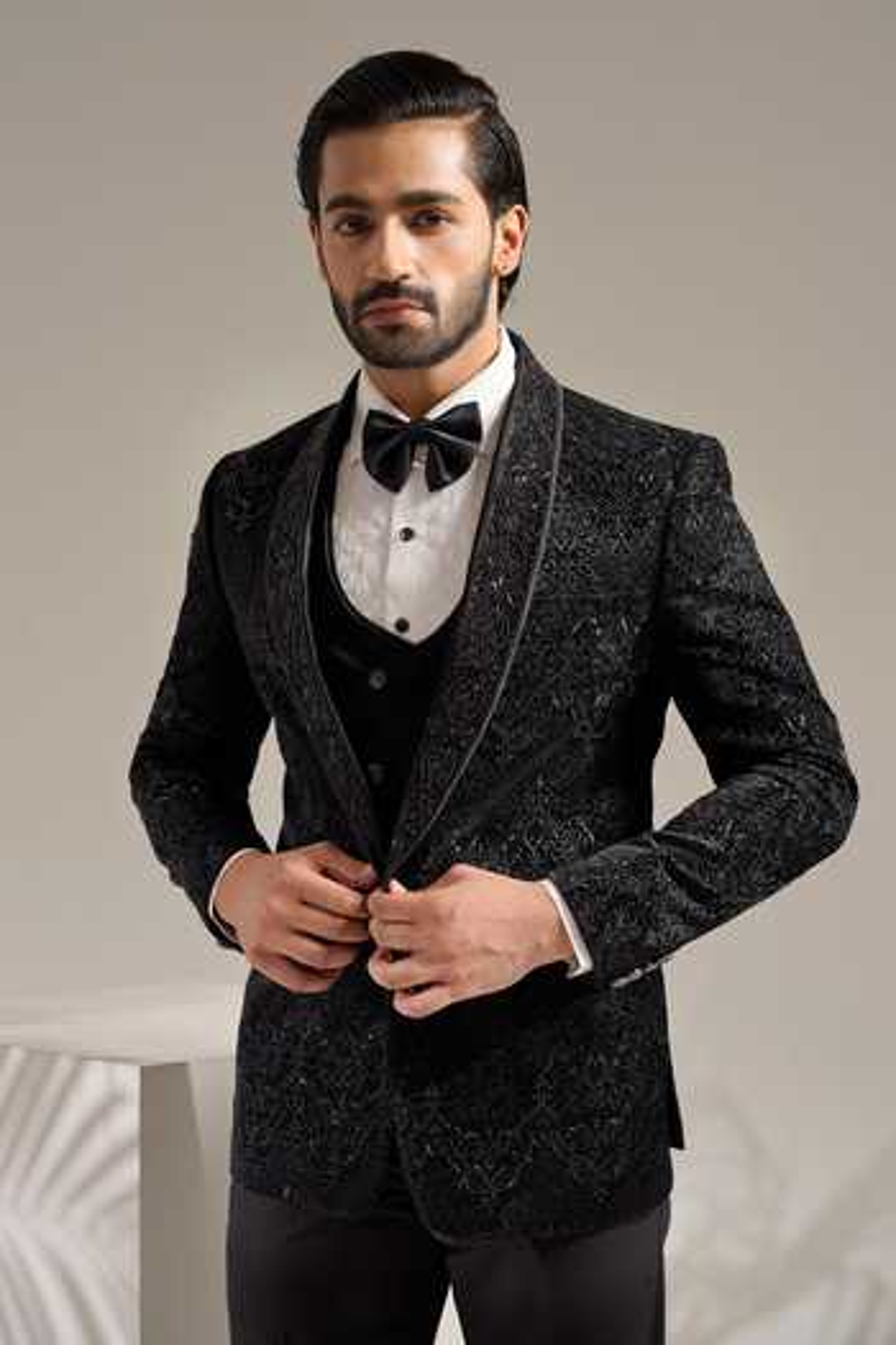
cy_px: 672
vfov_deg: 28.8
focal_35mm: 70
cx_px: 448
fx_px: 2613
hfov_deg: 19.5
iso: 250
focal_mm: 70
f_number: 4.5
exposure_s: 1/125
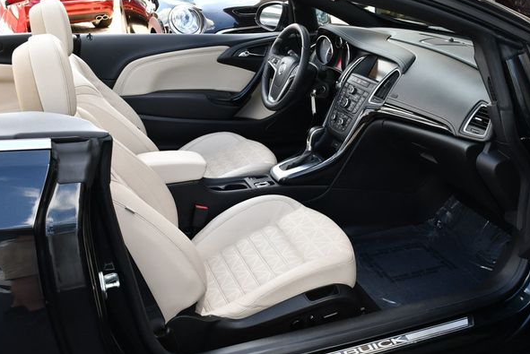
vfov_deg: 34.3
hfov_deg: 49.5
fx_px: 575
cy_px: 169
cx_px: 261
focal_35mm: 39
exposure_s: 1/250
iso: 360
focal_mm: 18
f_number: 5.6
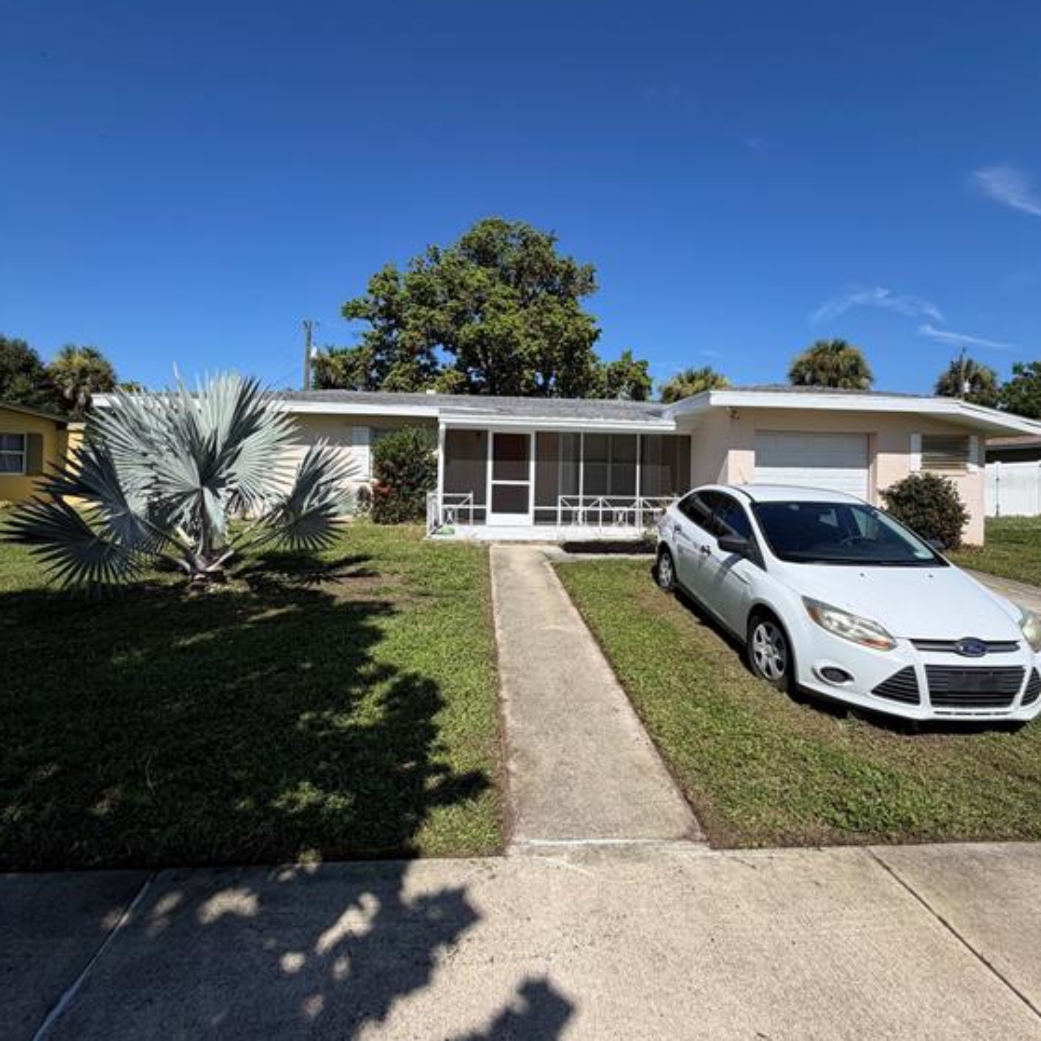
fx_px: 578
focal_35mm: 17
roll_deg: +1.1
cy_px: 480
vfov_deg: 83.8
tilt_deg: +0.5
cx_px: 531
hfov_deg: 84.0
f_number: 2.2
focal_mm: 2.22
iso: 20
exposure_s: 1/830
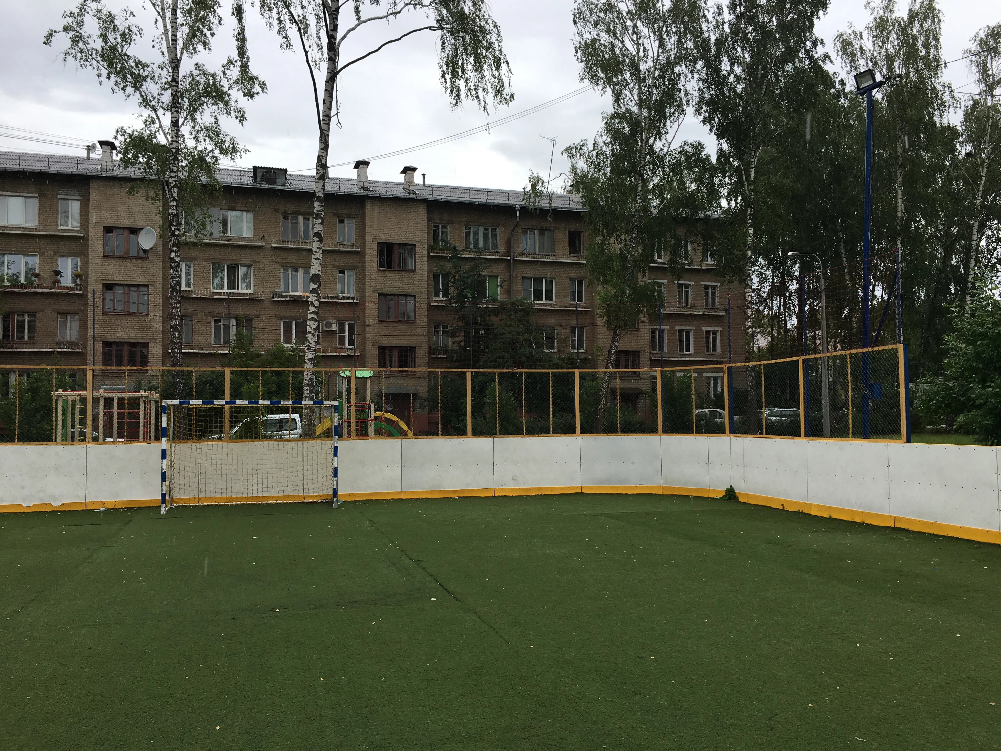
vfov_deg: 48.2
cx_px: 500
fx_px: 839
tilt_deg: +1.8
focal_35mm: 29
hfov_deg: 61.7
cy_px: 376
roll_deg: -0.3
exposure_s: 1/746
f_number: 2.2
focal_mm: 4.15
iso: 25
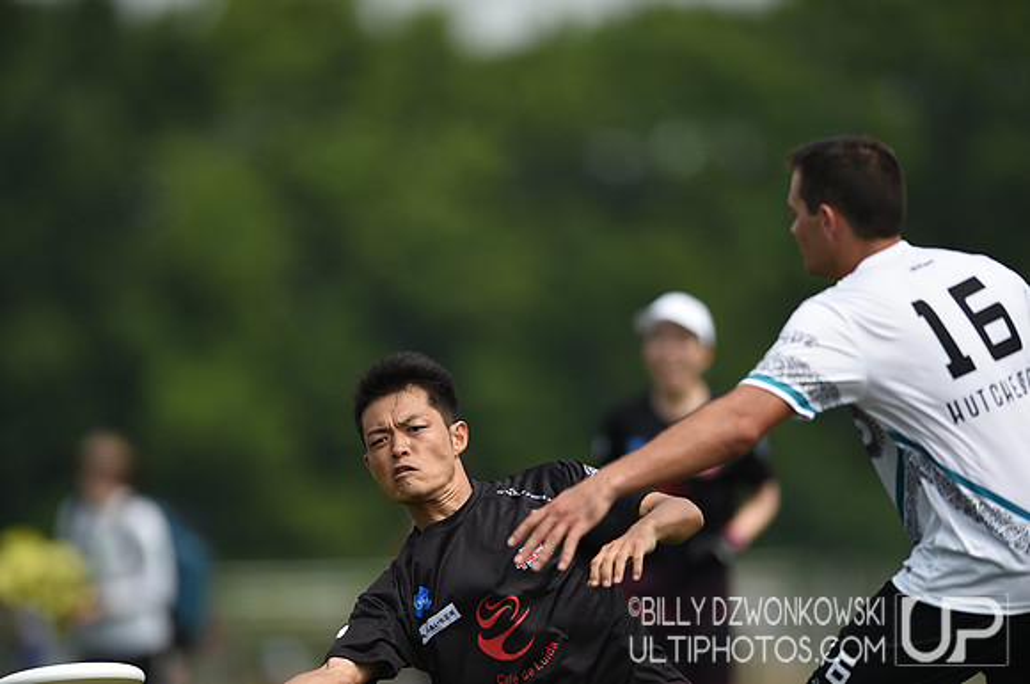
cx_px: 515
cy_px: 342
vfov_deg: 3.4
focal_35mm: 400
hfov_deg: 5.2
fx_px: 11428
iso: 100
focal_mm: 400
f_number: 4
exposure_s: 1/1600
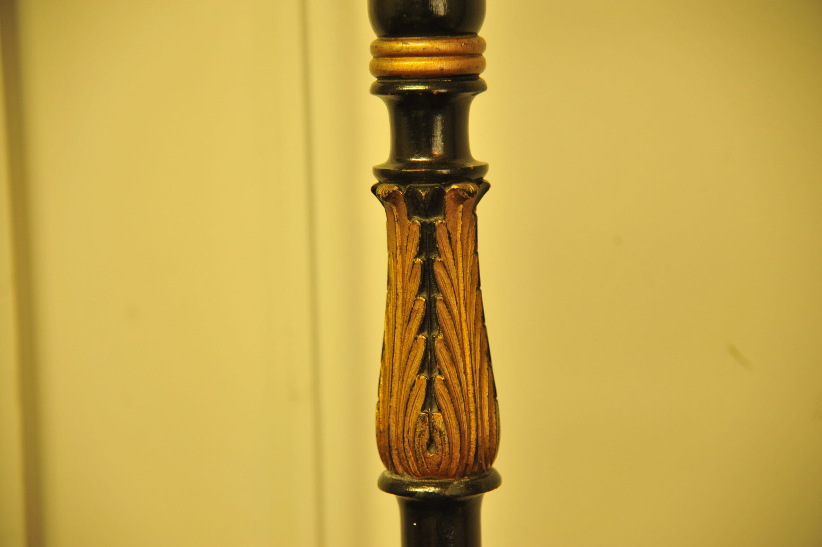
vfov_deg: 13.0
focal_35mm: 105
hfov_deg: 19.5
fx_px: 2396
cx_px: 411
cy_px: 274
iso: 1250
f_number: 4
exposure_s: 1/60
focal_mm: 105
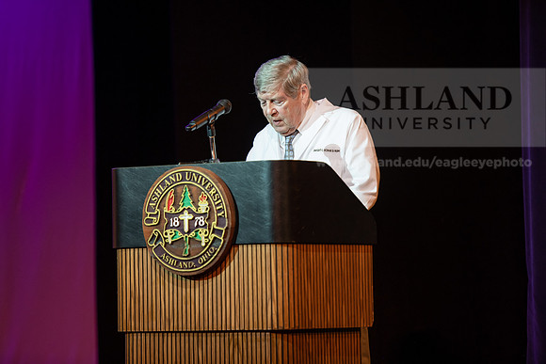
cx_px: 273
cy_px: 182
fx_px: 2579
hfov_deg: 12.1
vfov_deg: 8.1
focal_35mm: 170
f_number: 3.2
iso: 1250
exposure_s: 1/200
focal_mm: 170
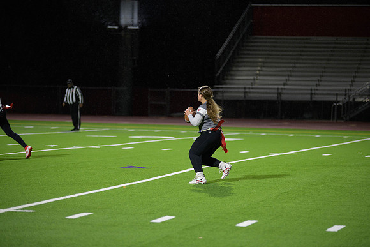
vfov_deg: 9.8
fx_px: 1439
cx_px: 185
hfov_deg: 14.7
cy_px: 124
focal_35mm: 140
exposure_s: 1/200
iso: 1000
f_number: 2.8
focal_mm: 140
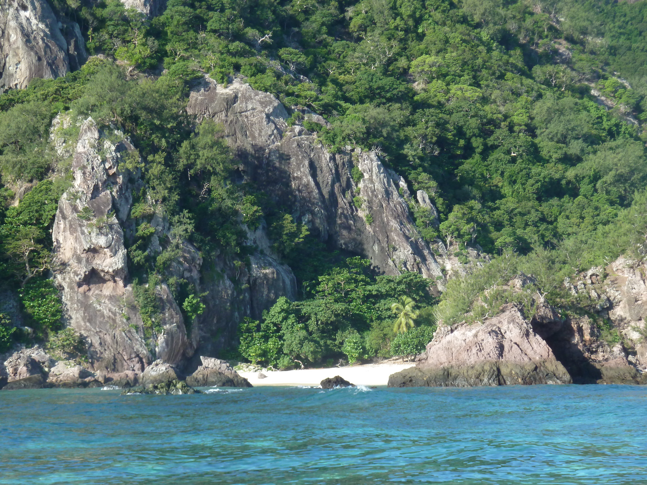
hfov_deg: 16.6
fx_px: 2224
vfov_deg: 12.5
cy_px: 242
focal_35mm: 119
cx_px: 324
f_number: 4.4
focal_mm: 19.5
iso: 160
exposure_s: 1/400
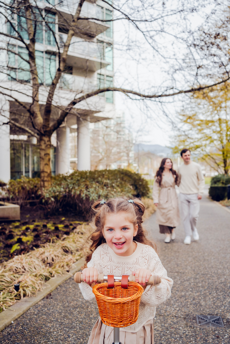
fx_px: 335
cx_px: 115
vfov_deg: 54.4
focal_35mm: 35
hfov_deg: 37.9
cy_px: 172
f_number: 4.5
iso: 100
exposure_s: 1/320
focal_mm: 35
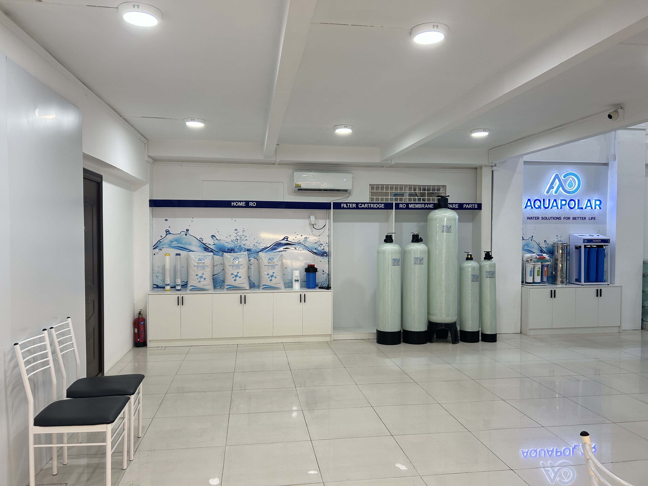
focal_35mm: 26
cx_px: 324
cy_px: 243
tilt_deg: -2.0
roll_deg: -0.1
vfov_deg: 53.1
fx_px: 487
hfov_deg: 67.3
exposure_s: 1/100
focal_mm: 5.7
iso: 80
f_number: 1.5
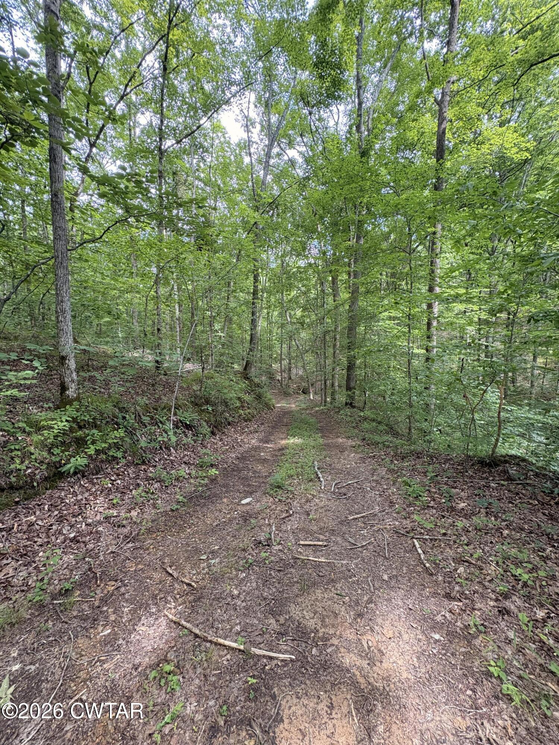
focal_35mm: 14
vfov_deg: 102.1
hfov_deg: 85.7
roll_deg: +1.2
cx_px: 280
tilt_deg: -1.5
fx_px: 301
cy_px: 372
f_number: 2.2
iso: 200
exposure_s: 1/99
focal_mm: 2.22
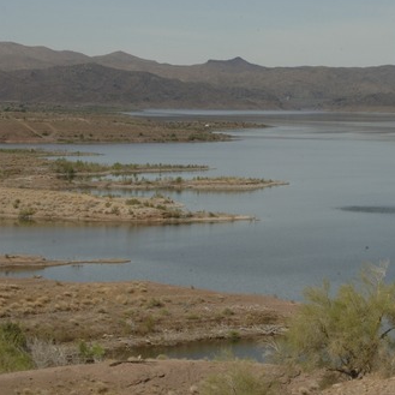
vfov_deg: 12.8
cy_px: 196
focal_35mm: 136
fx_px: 1756
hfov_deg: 12.8
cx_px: 298
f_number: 20
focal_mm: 70
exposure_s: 1/250
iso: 500
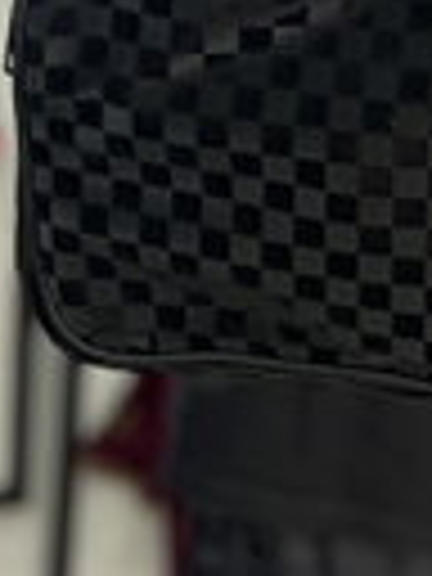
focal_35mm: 108
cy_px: -331
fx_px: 1797
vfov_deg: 16.3
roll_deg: -0.8
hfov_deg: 13.5
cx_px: 464
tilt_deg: +1.2
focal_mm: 5.7
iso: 100
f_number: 1.5
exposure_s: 1/100
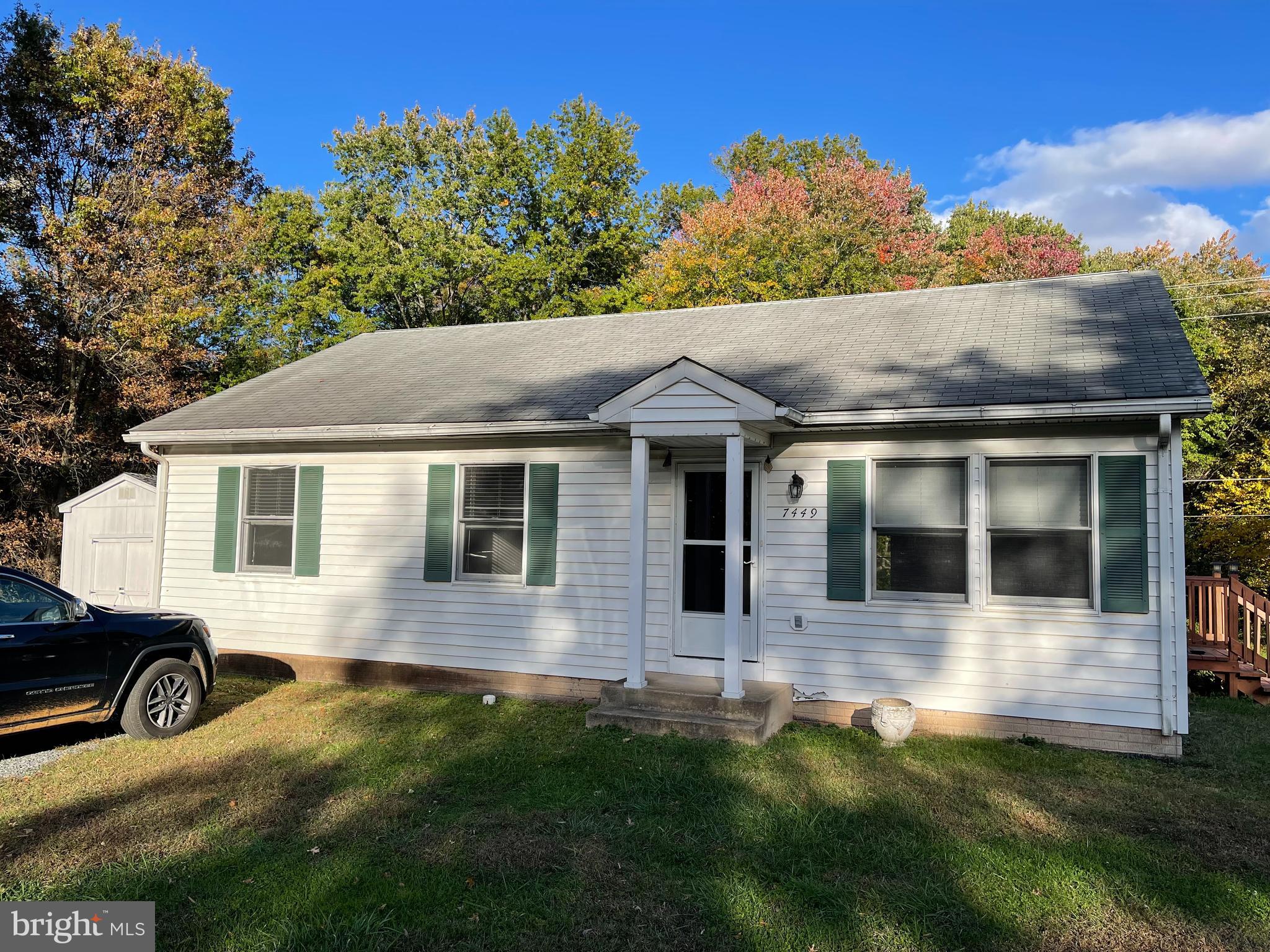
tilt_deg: +4.0
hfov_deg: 67.3
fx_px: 954
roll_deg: -1.9
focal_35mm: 26
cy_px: 476
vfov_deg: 53.1
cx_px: 635
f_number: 1.6
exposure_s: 1/2433
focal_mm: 5.1
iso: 32
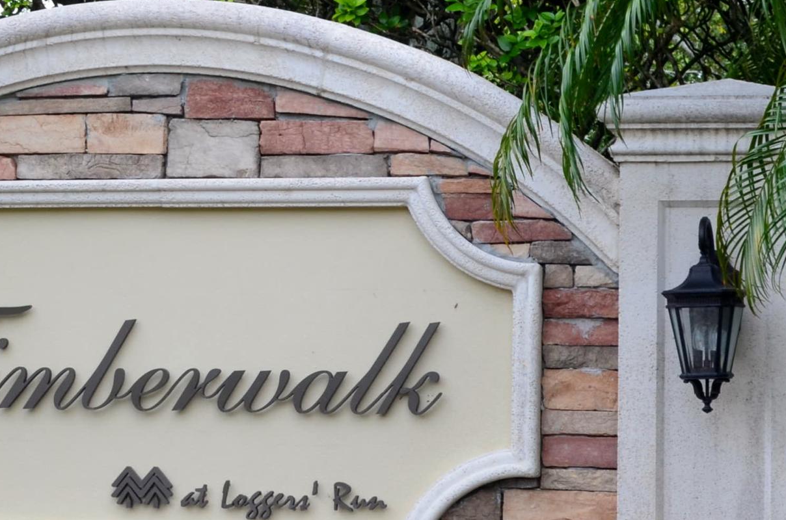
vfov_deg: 9.2
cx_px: 63
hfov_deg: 13.7
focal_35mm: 149
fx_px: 3246
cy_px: 169
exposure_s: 1/80
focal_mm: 40
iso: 200
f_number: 10
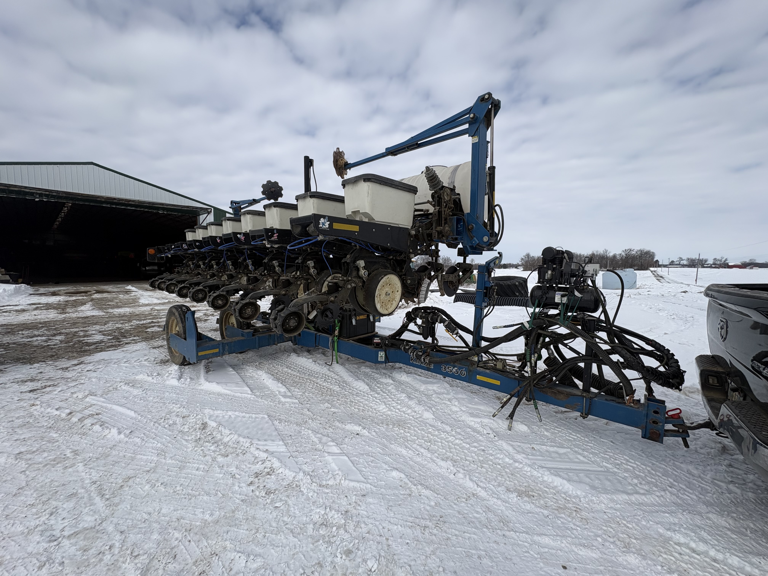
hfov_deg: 102.1
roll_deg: +0.5
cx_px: 384
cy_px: 288
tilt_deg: -3.6
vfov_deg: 85.7
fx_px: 311
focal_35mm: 14
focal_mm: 2.22
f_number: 2.2
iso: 50
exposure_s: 1/3390
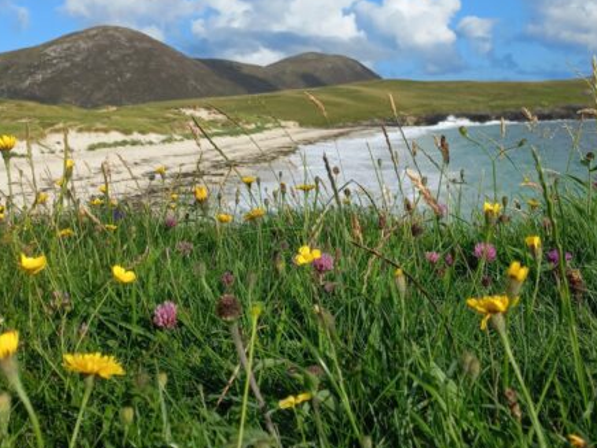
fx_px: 759
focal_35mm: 44
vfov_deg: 32.5
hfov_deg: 42.8
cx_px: 346
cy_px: 138
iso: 25
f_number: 1.8
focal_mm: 4.6
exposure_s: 1/769
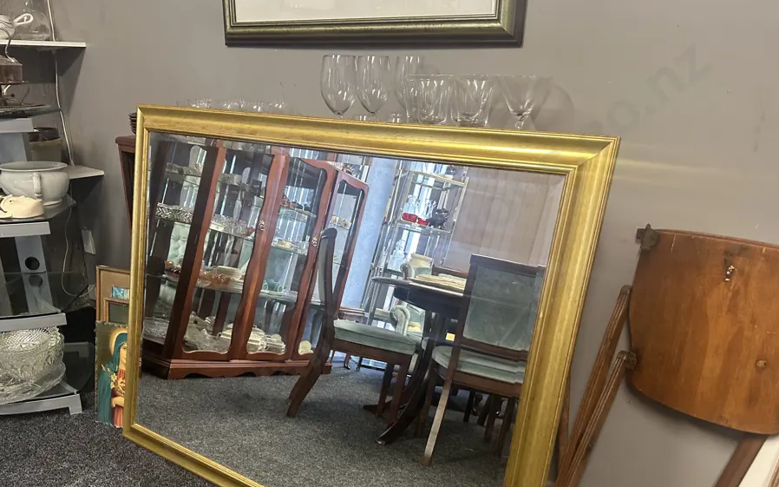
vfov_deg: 42.6
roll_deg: -0.6
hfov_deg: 64.5
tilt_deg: -22.7
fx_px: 616
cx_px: 347
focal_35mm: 29
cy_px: 323
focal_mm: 6.86
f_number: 1.78
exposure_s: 1/50
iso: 250
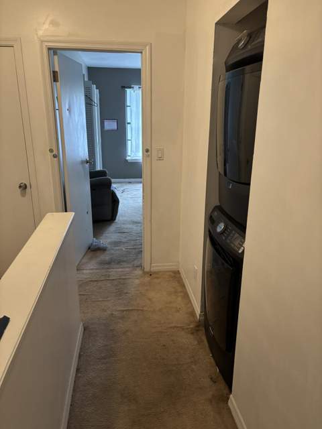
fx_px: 322
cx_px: 161
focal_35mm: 26
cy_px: 214
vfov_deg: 67.3
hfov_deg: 53.1
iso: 500
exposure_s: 1/60
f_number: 1.6
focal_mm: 5.96
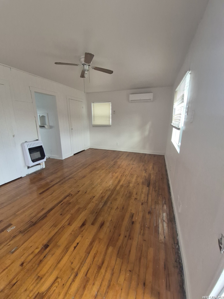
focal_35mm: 13
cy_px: 150
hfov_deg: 89.9
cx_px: 112
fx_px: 112
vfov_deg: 106.2
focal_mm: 1.74
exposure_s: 1/60
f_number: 2.2
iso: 100
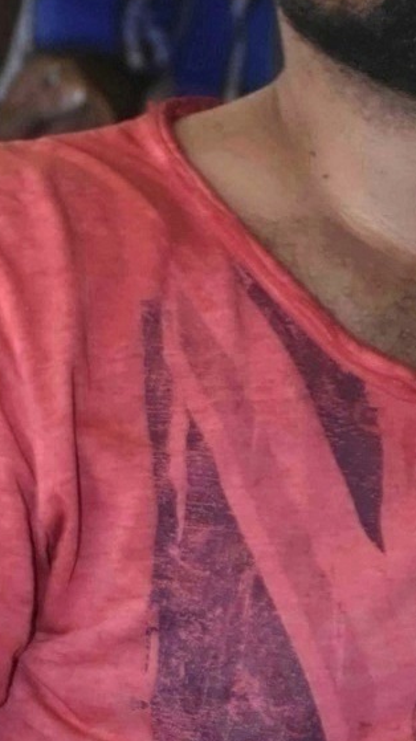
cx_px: 492
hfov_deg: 3.6
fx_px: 6674
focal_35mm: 340
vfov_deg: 6.4
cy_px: 387
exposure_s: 1/125
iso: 2500
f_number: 5
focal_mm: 62
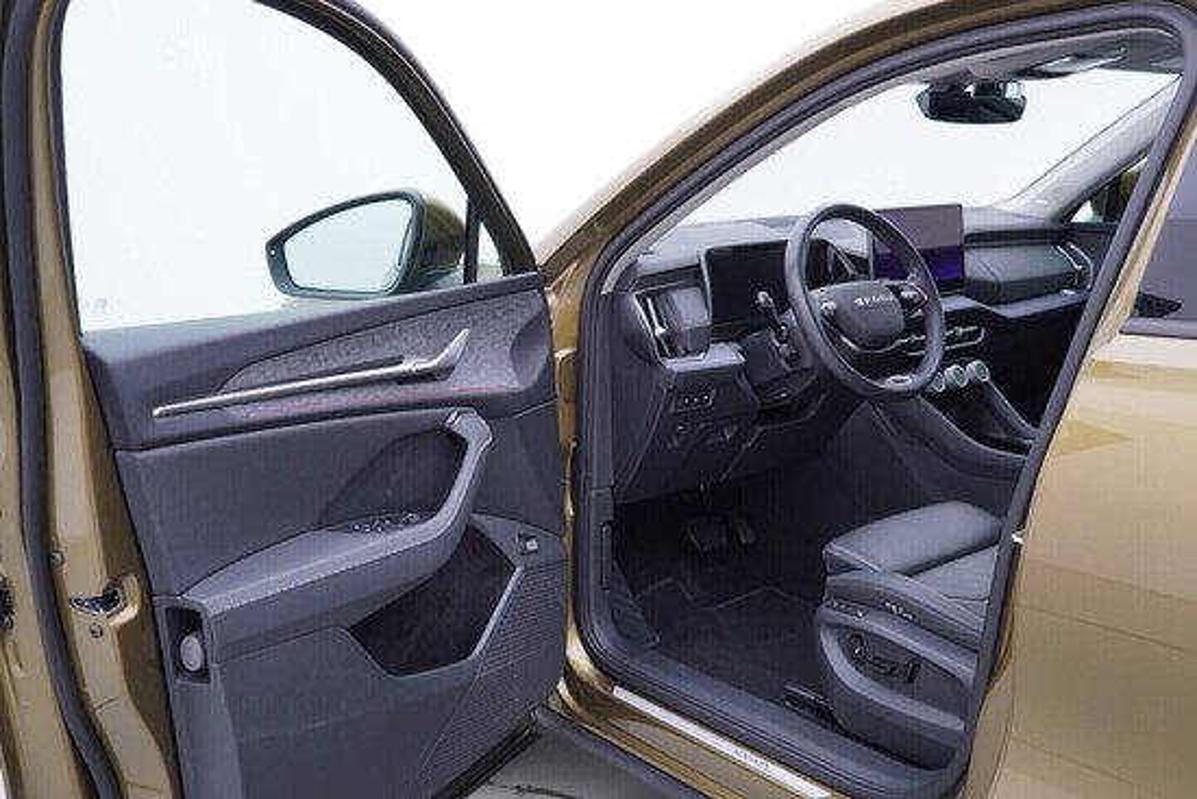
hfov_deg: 53.1
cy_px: 400
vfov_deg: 36.9
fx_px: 1197
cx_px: 598
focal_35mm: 36
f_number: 2.8
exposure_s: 1/40
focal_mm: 24
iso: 125
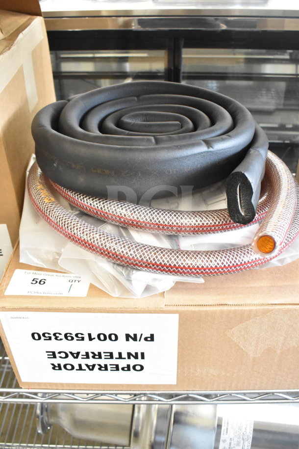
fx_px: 411
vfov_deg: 57.2
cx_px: 150
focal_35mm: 33
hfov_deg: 40.0
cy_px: 224
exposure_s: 1/125
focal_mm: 22
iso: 6400
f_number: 5.6
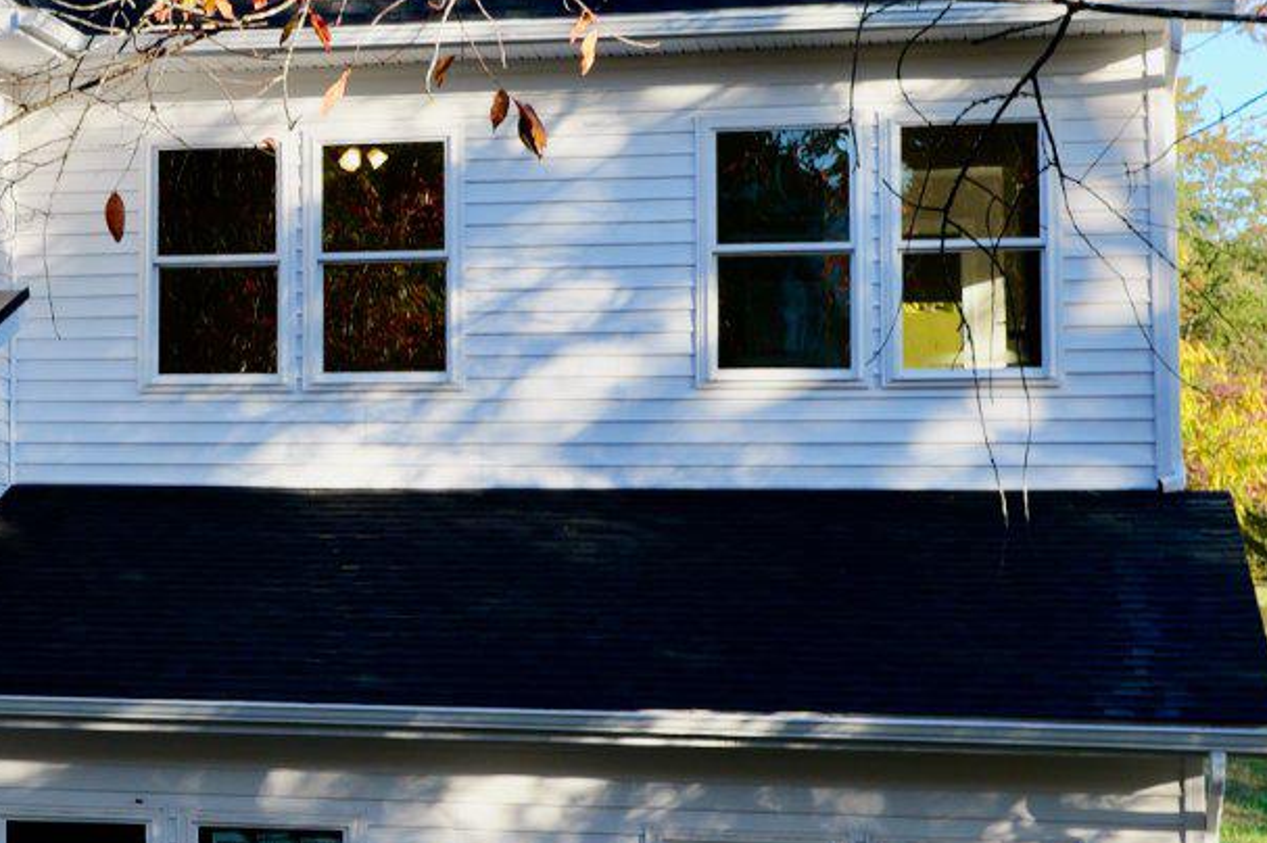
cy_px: 329
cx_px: -215
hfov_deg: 23.2
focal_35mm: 81
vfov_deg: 16.8
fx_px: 2849
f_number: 9
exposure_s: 1/60
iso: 125
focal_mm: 24
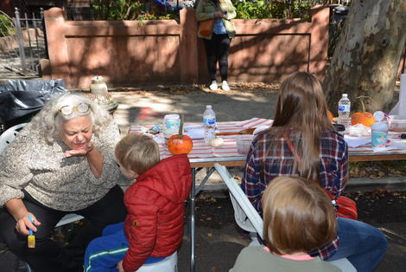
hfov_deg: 49.5
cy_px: 136
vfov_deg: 34.3
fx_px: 440
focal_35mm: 39
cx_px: 203
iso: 100
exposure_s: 1/200
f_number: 4.5
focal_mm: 26
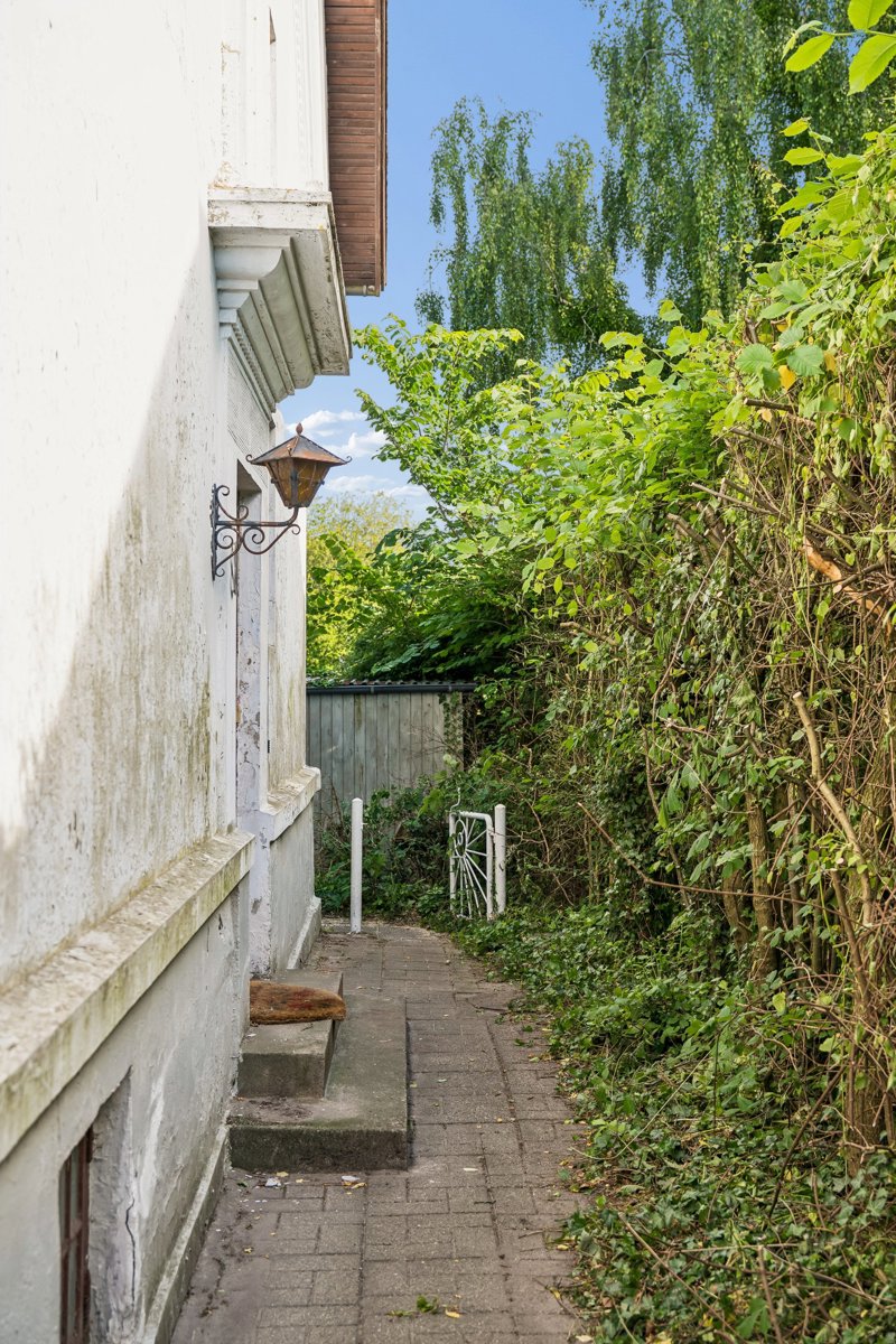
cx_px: 448
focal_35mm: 43
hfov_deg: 31.2
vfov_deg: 45.4
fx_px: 1605
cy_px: 672
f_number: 4
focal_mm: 43
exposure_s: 1/250
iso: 160
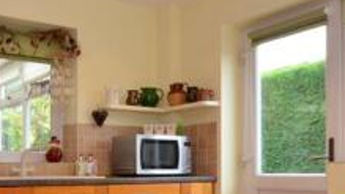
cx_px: 58
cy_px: 129
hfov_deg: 41.4
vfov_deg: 25.3
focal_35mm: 47
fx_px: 430
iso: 200
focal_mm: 10
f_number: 8
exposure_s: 1/15
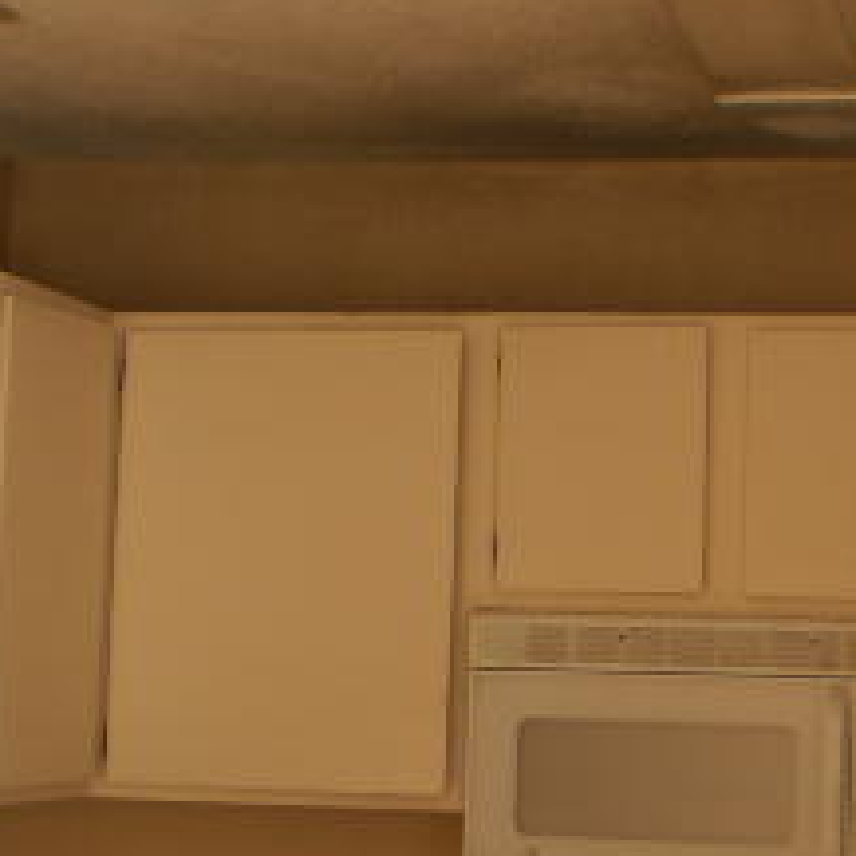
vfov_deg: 18.5
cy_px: 391
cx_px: 651
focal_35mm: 94
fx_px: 2630
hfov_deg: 18.4
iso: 100
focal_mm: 6.3
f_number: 3.1
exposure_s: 1/60
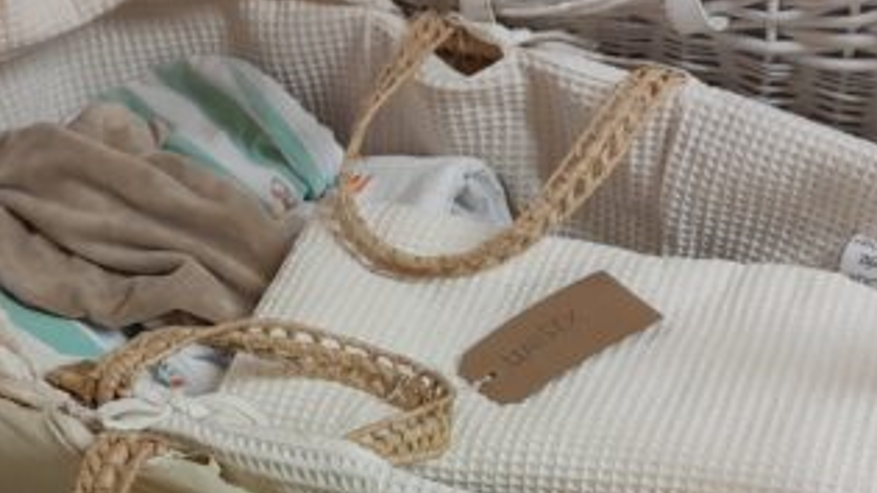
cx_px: 348
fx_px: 1604
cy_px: 599
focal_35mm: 69
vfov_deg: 16.7
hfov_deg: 30.5
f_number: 1.8
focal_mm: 3.98
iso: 250
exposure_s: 1/50
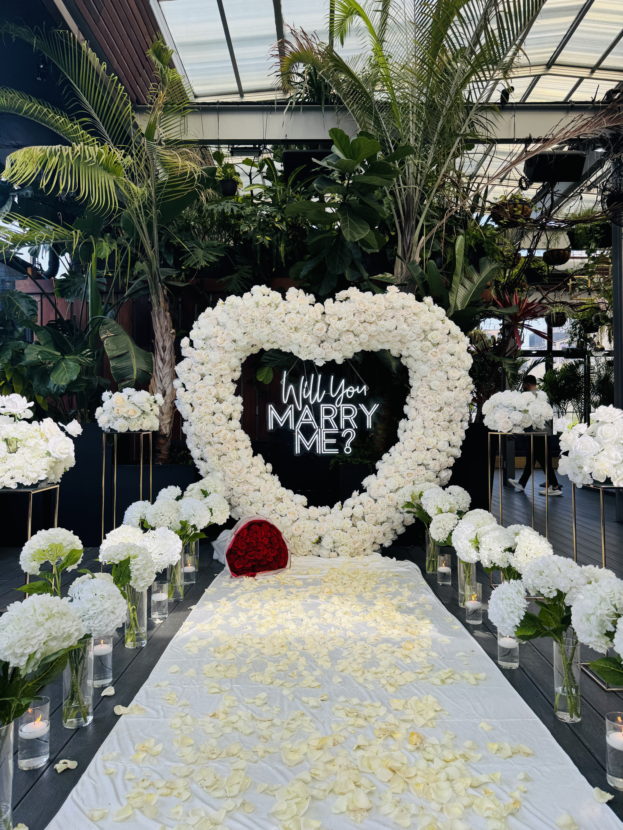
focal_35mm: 24
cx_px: 312
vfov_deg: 71.6
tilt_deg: +1.7
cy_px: 415
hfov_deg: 56.8
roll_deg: +0.1
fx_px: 576
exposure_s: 1/562
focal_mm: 6.76
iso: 80
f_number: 1.78
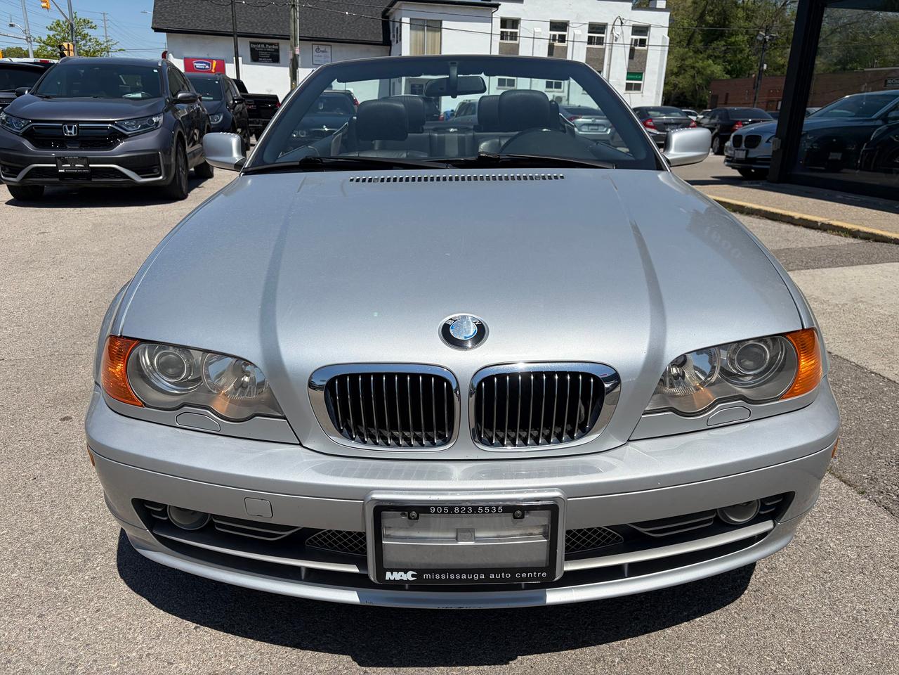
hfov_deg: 67.3
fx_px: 675
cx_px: 450
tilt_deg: -18.0
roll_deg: -1.3
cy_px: 338
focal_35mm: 26
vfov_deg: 53.1
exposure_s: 1/7813
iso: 50
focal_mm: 5.96
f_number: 1.6
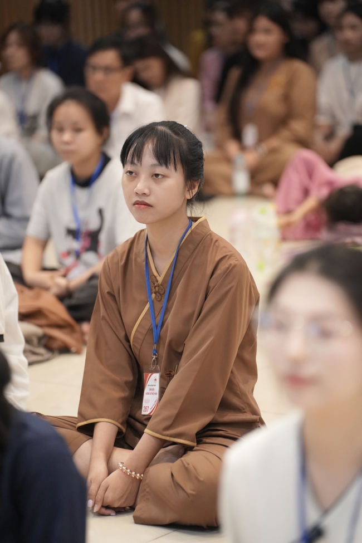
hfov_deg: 9.1
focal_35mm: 150
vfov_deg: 13.7
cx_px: 181
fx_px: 2262
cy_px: 272
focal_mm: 150
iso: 4000
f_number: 2.8
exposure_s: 1/250
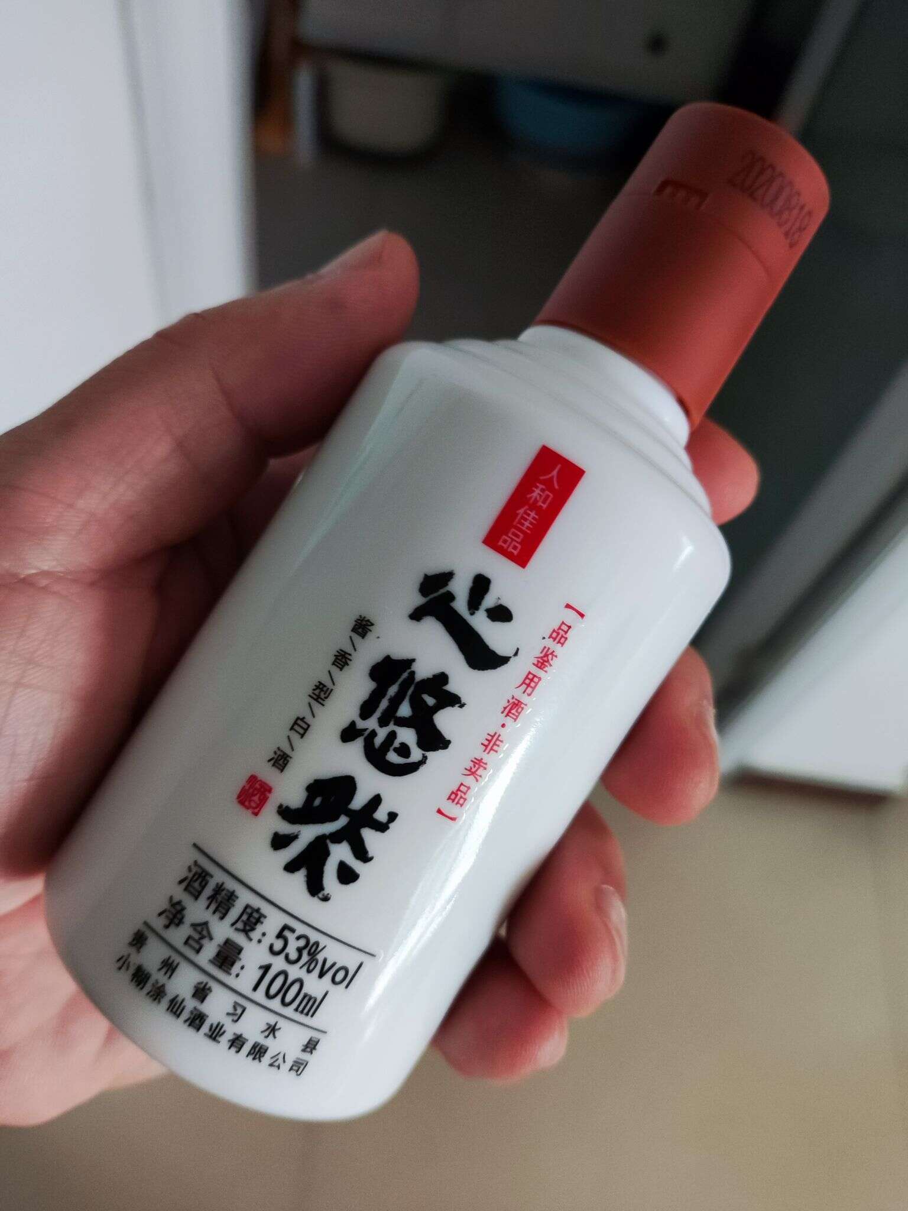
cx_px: 454
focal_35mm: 25
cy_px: 606
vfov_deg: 69.4
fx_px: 874
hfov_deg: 54.9
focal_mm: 4.71
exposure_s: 1/50
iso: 978
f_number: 1.79
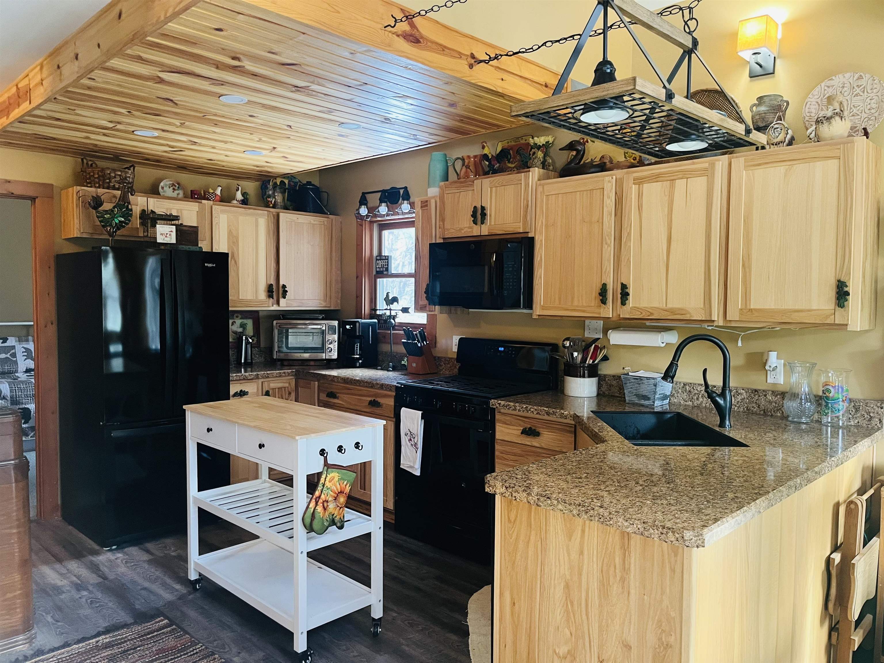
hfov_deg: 67.3
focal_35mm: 26
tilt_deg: -2.4
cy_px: 332
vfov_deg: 53.1
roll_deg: -0.1
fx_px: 664
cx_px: 442
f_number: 1.6
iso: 200
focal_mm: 5.1
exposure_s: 1/60
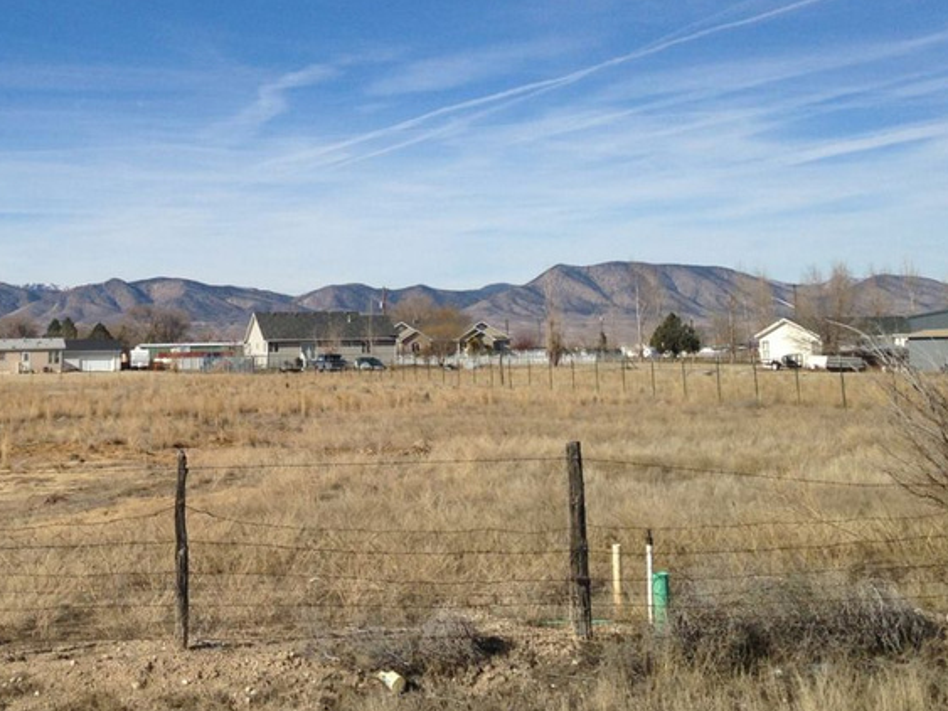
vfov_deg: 24.1
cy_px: 157
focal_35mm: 60
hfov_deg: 31.6
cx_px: 244
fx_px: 1643
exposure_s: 1/2710
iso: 50
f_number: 2.4
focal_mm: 4.12
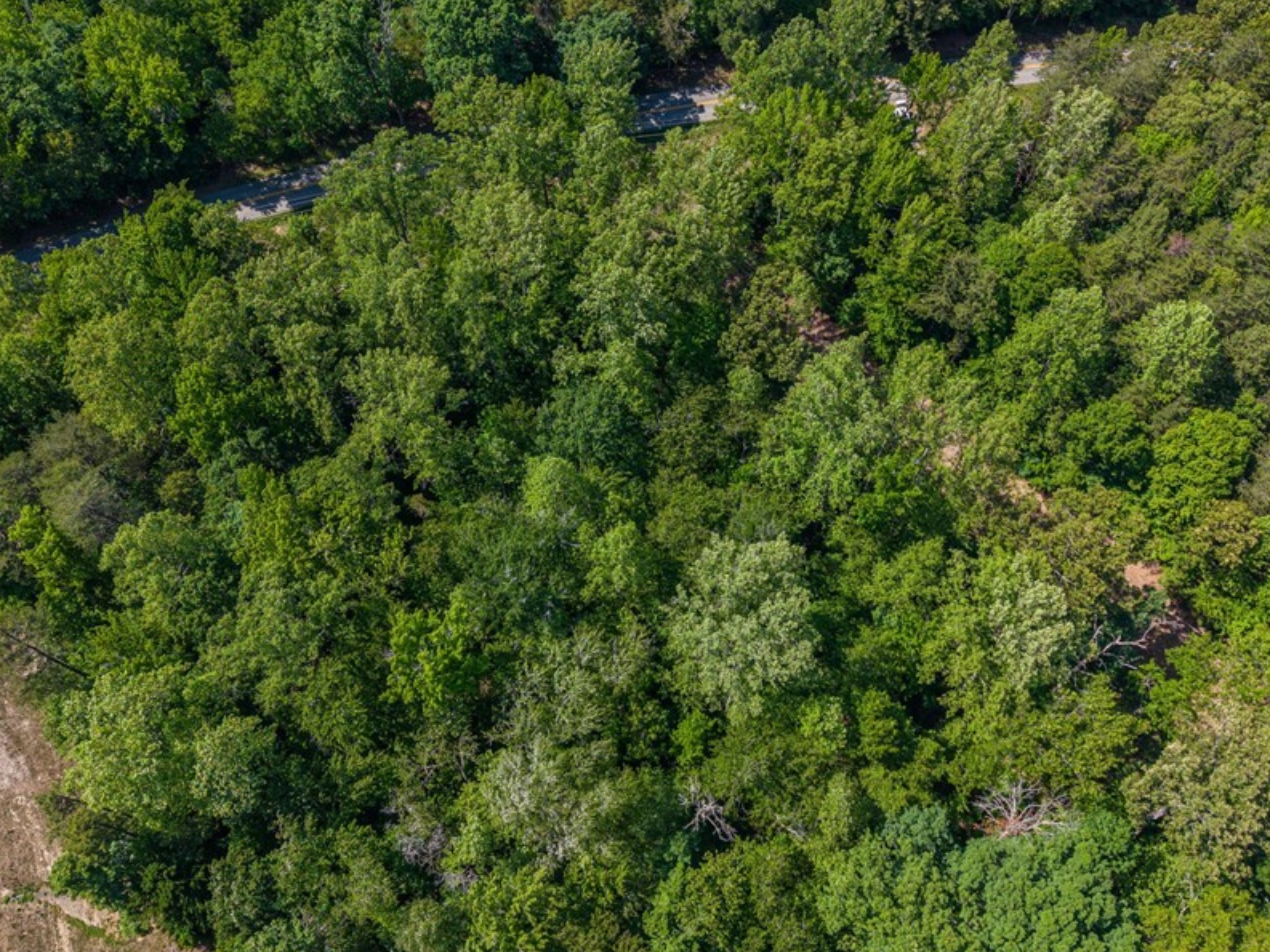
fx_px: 1138
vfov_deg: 45.5
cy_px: 480
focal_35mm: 31
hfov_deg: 58.3
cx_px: 644
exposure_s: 1/1250
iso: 100
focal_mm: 8.67
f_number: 1.8
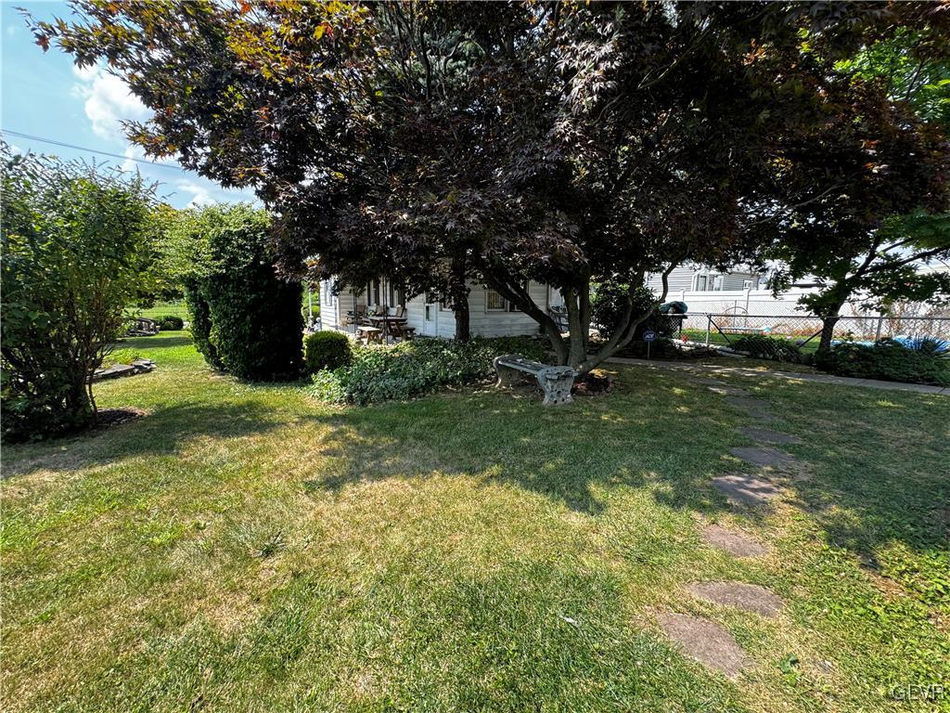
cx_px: 475
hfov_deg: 102.1
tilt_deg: -9.7
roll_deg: -0.7
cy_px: 356
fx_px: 384
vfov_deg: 85.7
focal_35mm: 14
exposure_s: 1/188
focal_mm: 2.22
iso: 40
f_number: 2.2
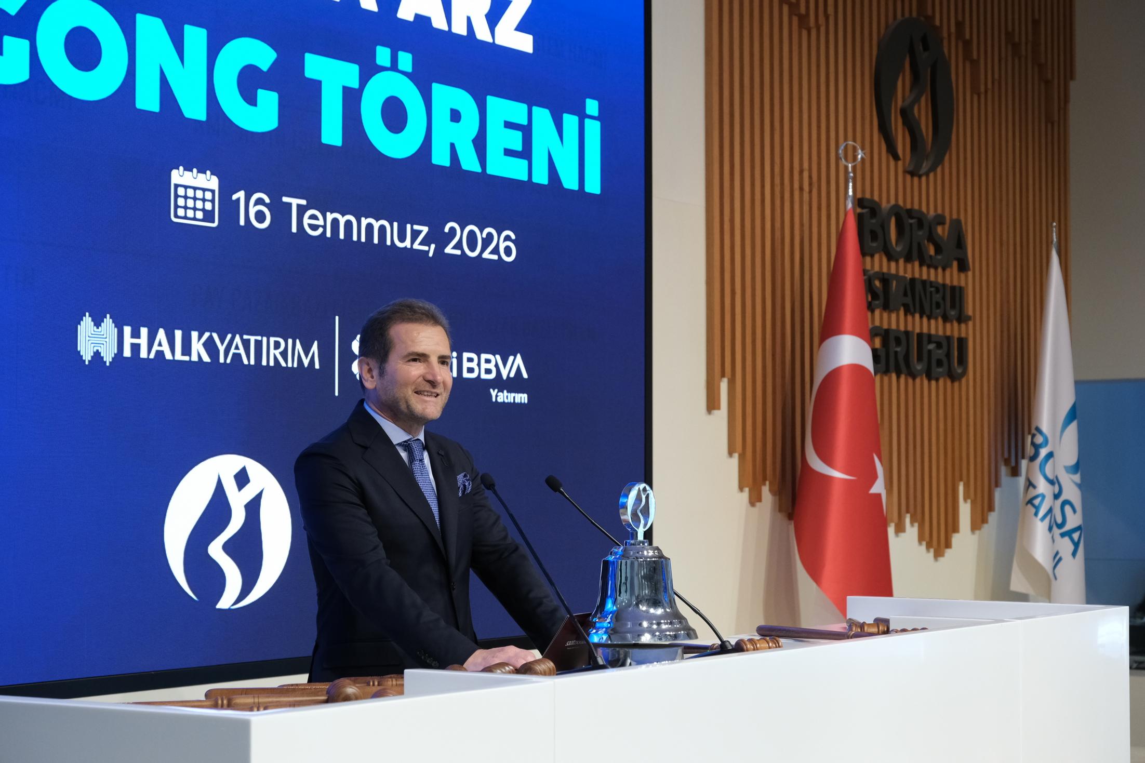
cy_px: 382
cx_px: 572
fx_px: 1972
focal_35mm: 62
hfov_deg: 32.4
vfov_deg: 21.9
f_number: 4.5
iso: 1600
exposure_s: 1/160
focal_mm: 41.1
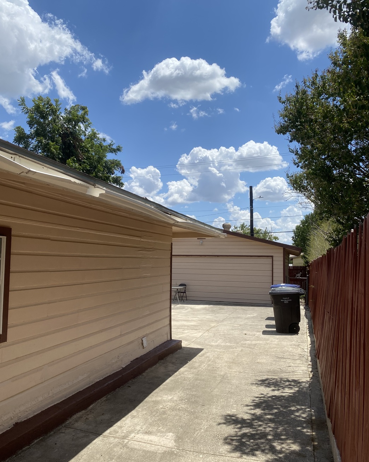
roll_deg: -0.8
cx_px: 180
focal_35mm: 28
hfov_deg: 51.5
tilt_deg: +1.4
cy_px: 249
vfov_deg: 62.1
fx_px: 382
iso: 32
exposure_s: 1/4274
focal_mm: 4.25
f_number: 1.8
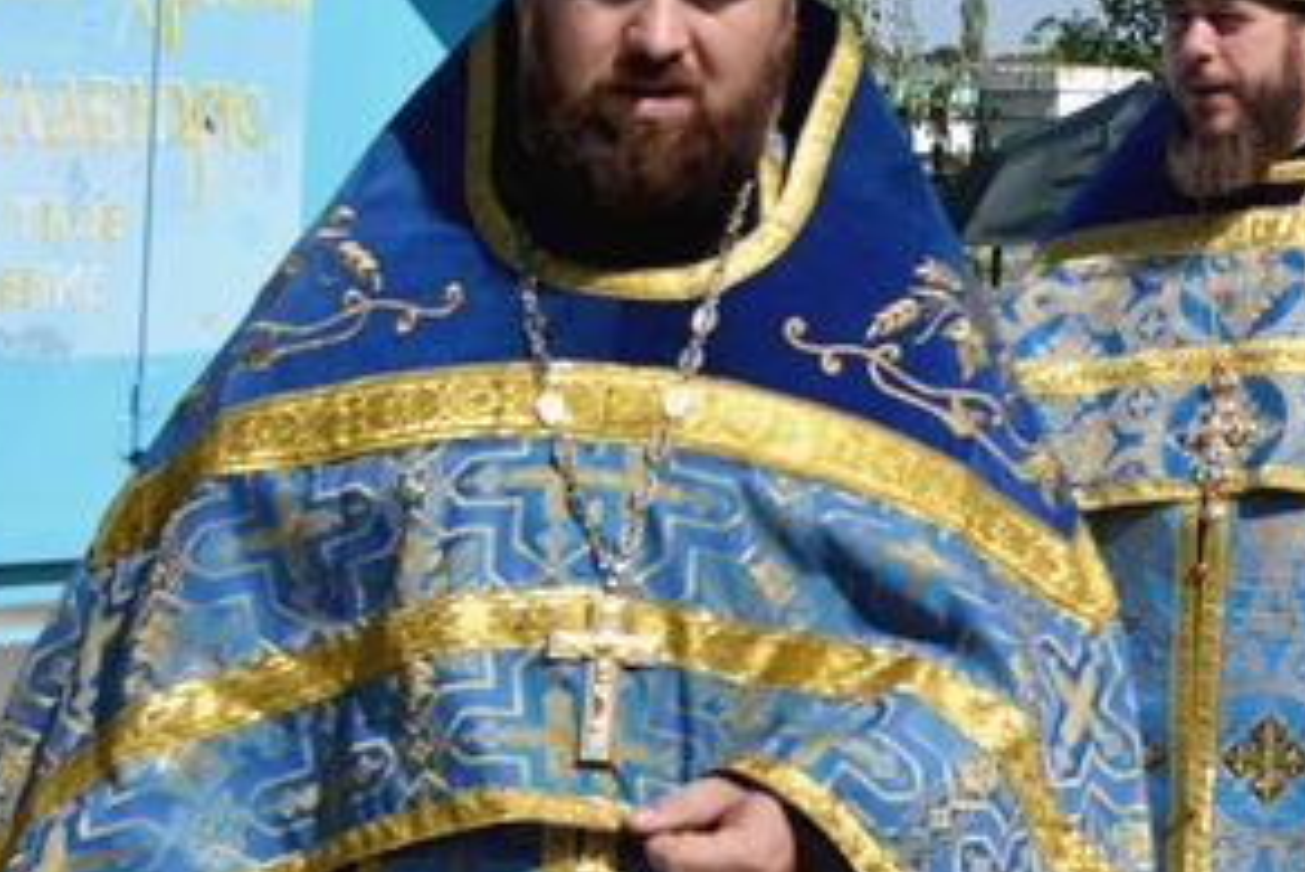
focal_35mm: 113
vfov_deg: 12.1
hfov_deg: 16.0
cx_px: 2168
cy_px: 87
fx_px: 4098
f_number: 6.3
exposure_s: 1/1600
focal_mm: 22
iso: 400
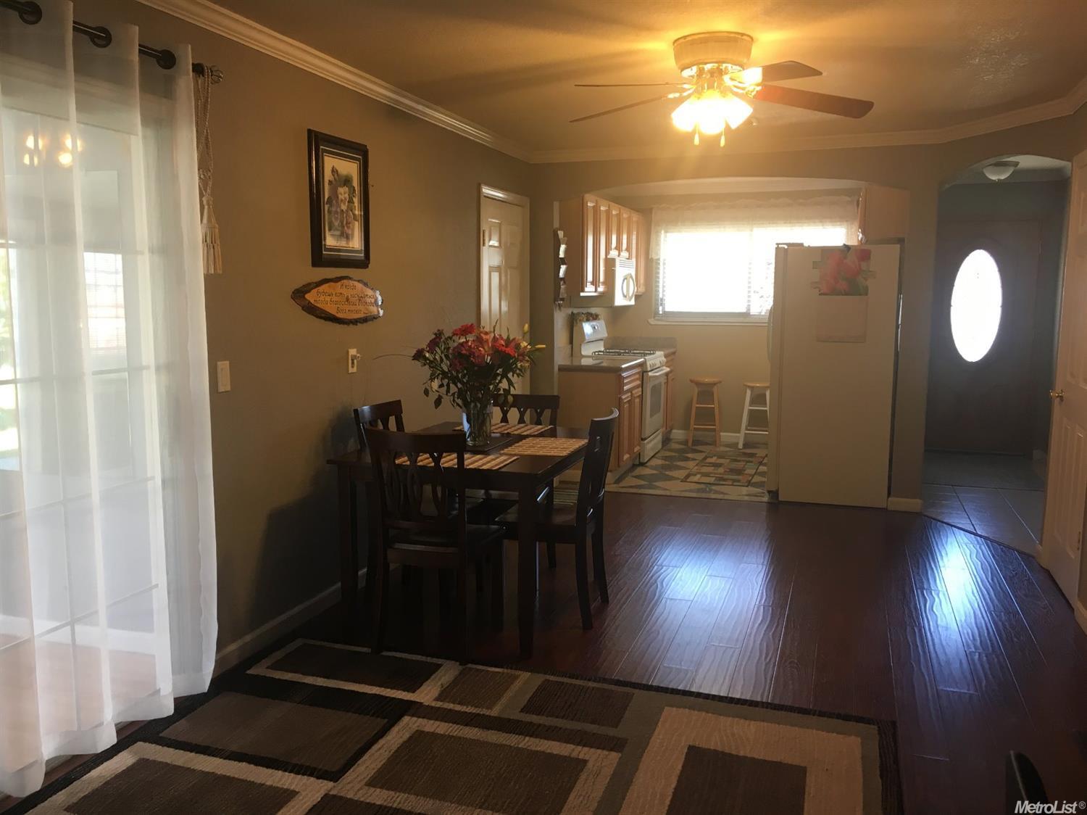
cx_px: 544
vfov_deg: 48.2
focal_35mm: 29
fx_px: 910
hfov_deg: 61.7
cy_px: 408
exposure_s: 1/30
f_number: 2.2
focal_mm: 4.15
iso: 50
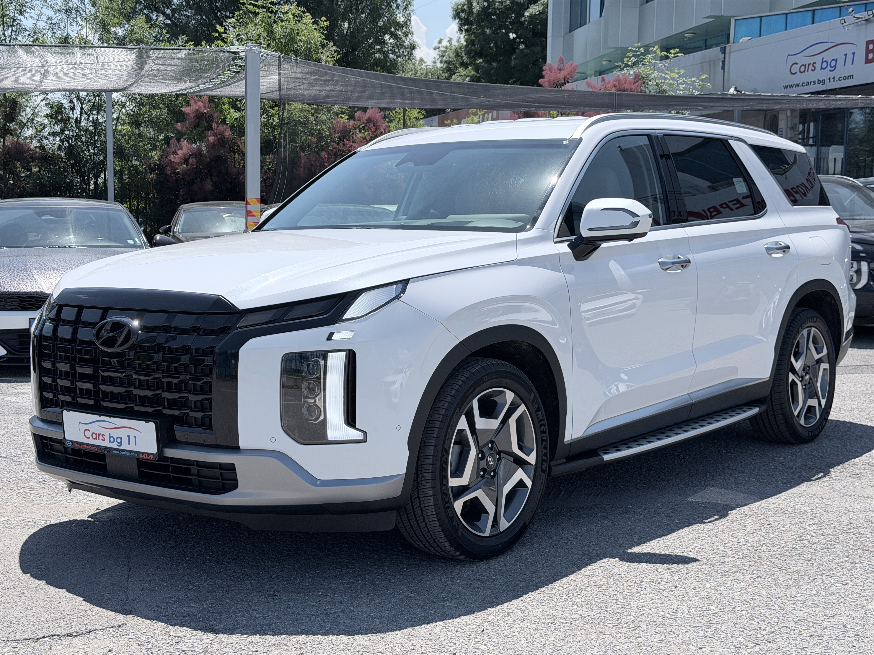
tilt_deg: -4.7
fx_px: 1212
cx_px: 437
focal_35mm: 48
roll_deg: -0.5
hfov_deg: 39.7
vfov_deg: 30.3
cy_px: 328
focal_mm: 6.76
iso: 80
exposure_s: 1/6024
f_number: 1.78
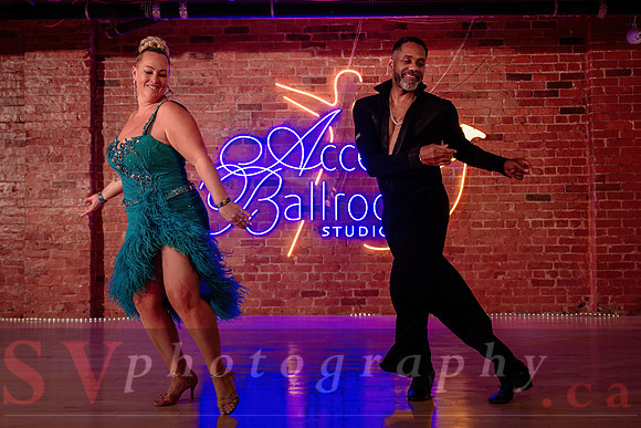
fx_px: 740
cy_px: 191
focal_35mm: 42
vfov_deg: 32.2
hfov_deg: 46.8
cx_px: 321
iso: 800
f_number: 2
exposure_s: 1/400
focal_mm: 32
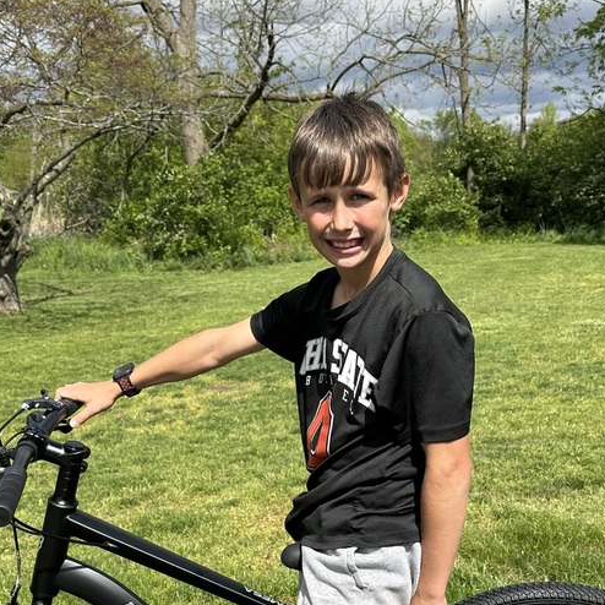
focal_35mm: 44
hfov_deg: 38.3
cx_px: 268
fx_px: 870
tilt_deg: -12.8
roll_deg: +2.3
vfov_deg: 37.8
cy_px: 420
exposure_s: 1/4348
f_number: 1.78
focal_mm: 6.86
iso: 80
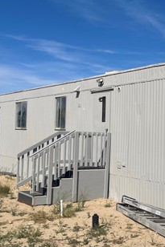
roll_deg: -1.8
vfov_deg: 36.9
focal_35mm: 54
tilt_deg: +2.4
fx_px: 372
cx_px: 167
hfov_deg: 23.9
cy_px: 114
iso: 32
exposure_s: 1/9174
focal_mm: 5.1
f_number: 1.6
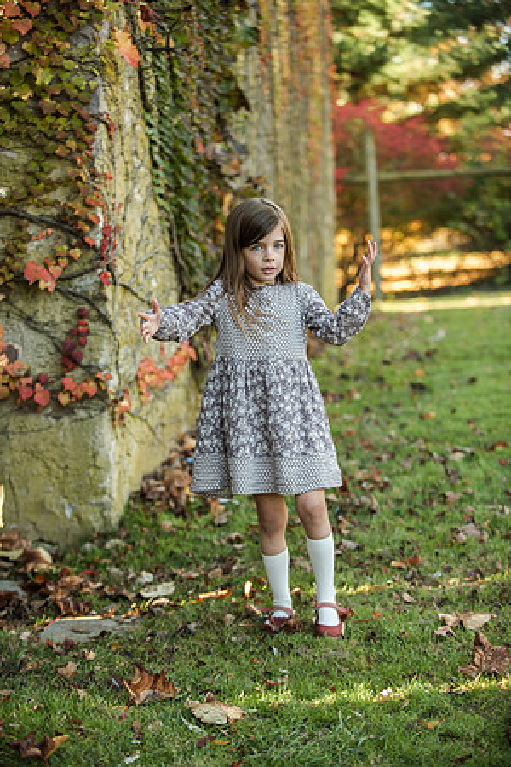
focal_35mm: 70
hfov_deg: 19.5
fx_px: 1490
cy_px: 384
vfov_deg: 28.8
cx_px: 256
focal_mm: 70
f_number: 3.2
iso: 500
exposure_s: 1/320
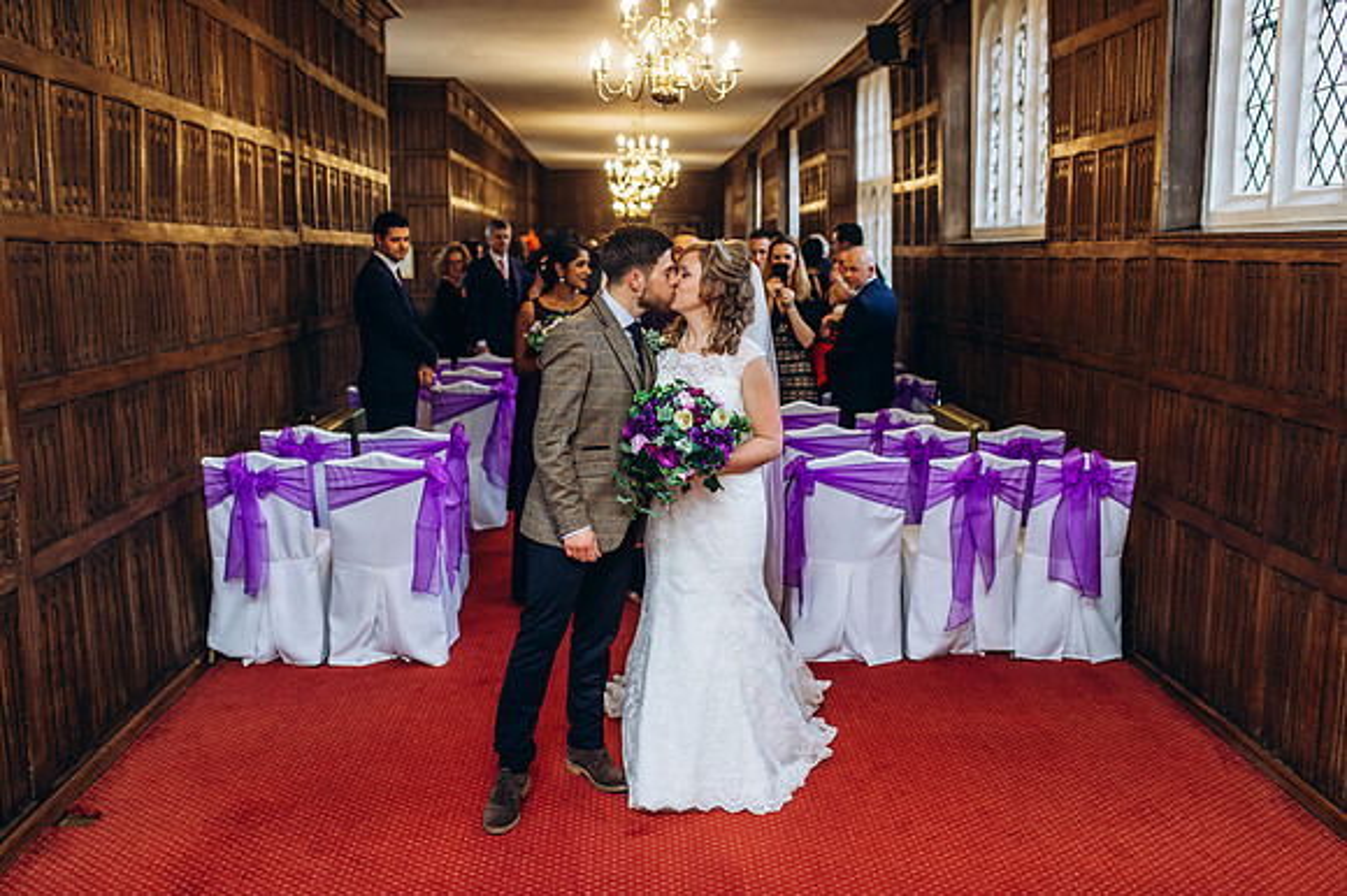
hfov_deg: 54.5
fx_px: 1309
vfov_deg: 37.8
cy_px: 448
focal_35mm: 35
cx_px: 674
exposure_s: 1/100
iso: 320
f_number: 2.5
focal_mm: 35
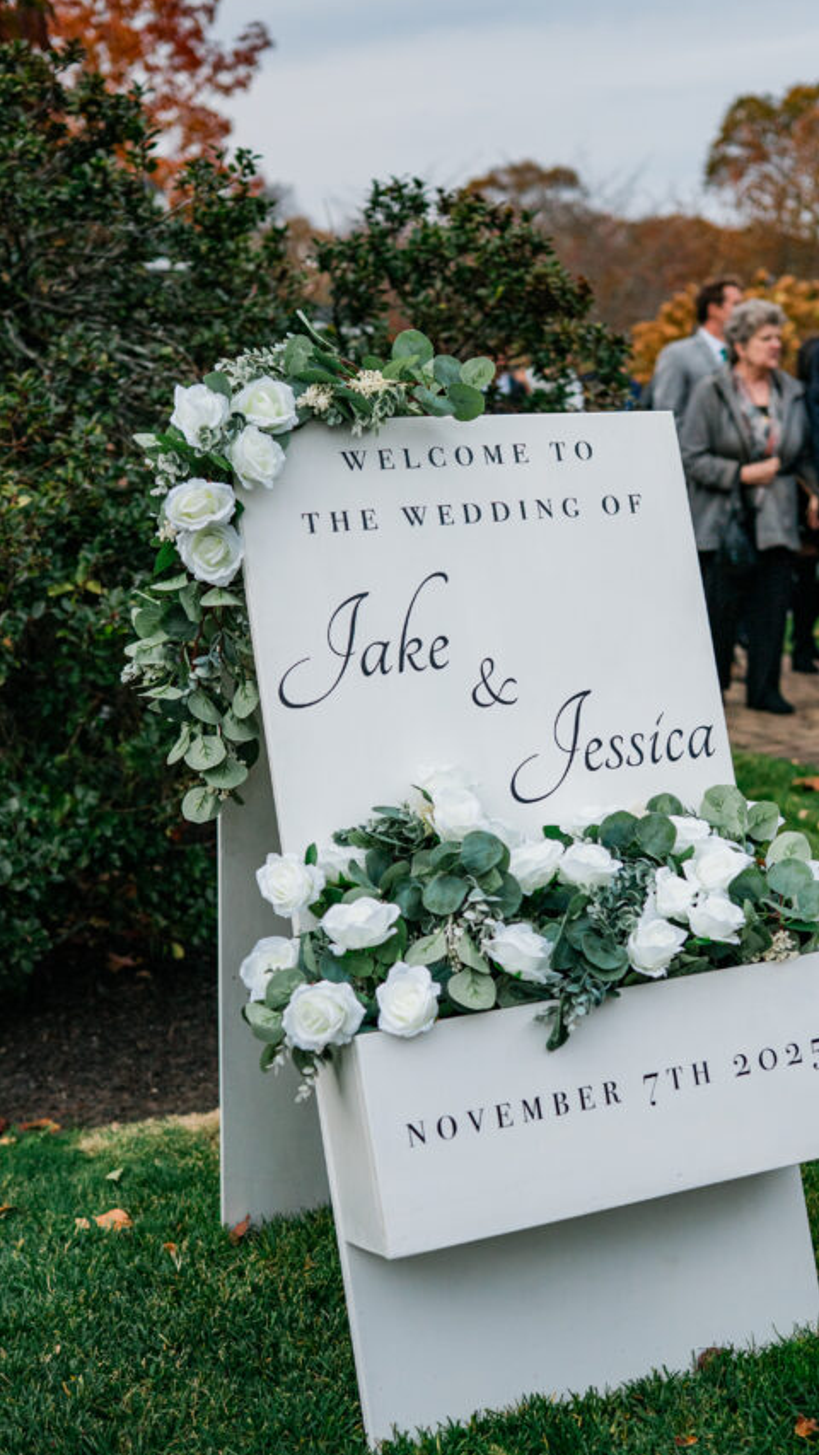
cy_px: 771
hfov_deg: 27.0
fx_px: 1698
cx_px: 501
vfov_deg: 46.4
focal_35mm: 44
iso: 400
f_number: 2.5
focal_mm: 35
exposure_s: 1/640
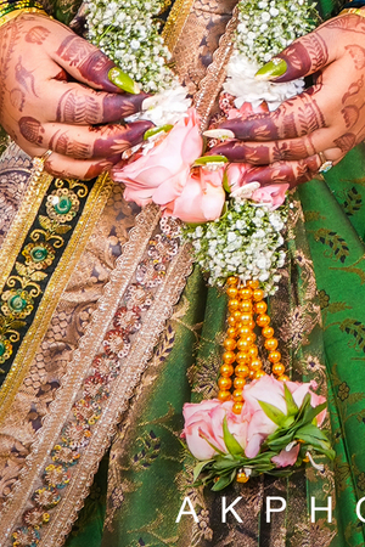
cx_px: 460
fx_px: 5034
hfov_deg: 4.1
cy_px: -457
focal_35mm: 331
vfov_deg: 6.1
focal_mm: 85
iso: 250
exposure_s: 1/160
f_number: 1.8
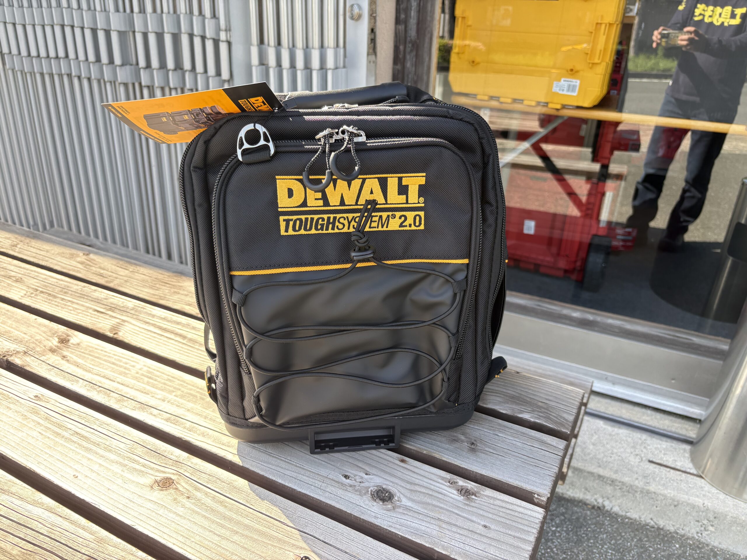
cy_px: 280
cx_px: 374
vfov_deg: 53.1
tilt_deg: -24.3
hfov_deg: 67.3
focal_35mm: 26
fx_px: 561
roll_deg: -2.2
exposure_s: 1/258
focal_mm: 5.96
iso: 64
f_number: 1.6
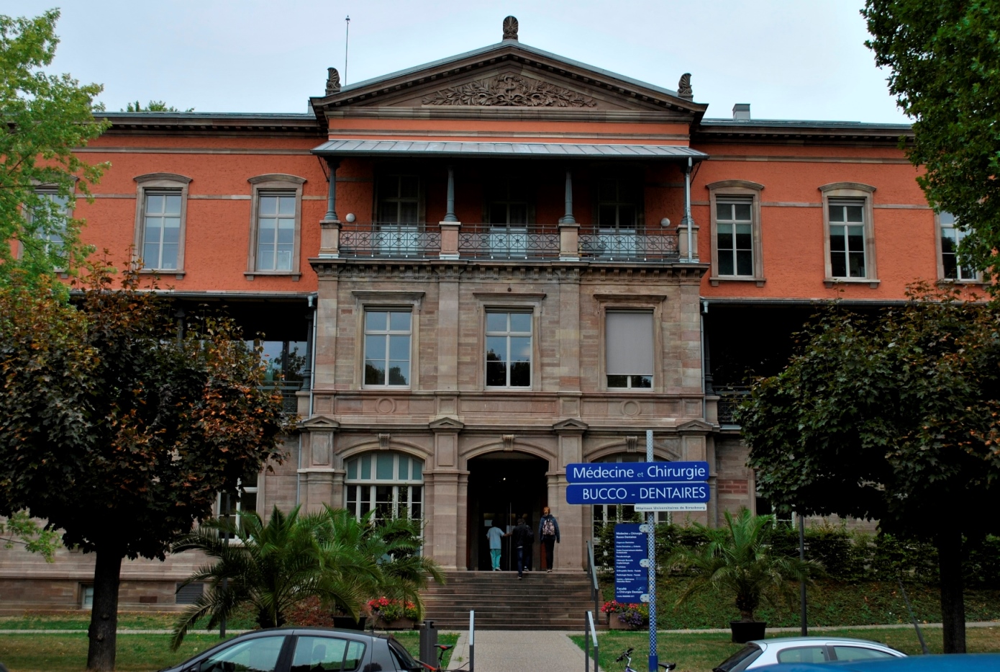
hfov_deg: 43.5
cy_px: 336
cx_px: 500
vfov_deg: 30.0
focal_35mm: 45
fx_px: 1253
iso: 100
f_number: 6.3
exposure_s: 1/160
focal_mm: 30
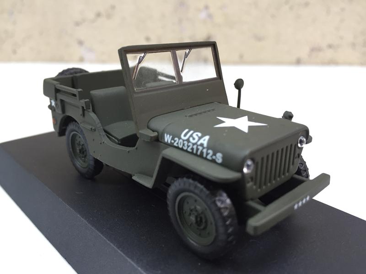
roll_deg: -1.7
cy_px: 137
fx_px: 307
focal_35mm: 29
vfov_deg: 48.2
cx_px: 183
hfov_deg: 61.7
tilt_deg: -21.6
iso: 50
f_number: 2.2
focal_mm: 4.15
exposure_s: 1/33
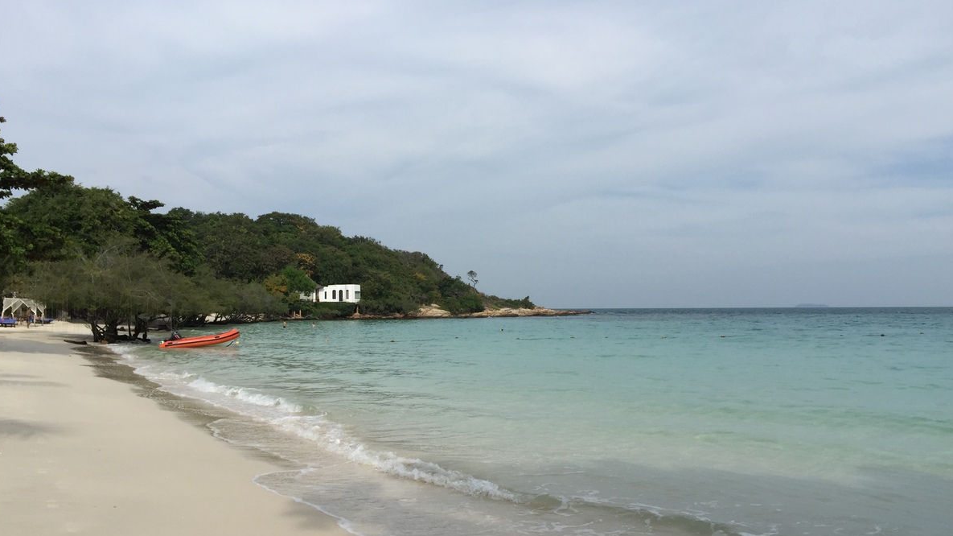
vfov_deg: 36.6
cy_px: 311
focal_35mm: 32
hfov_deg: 61.0
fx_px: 808
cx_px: 474
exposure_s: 1/3049
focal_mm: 4.15
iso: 32
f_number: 2.2
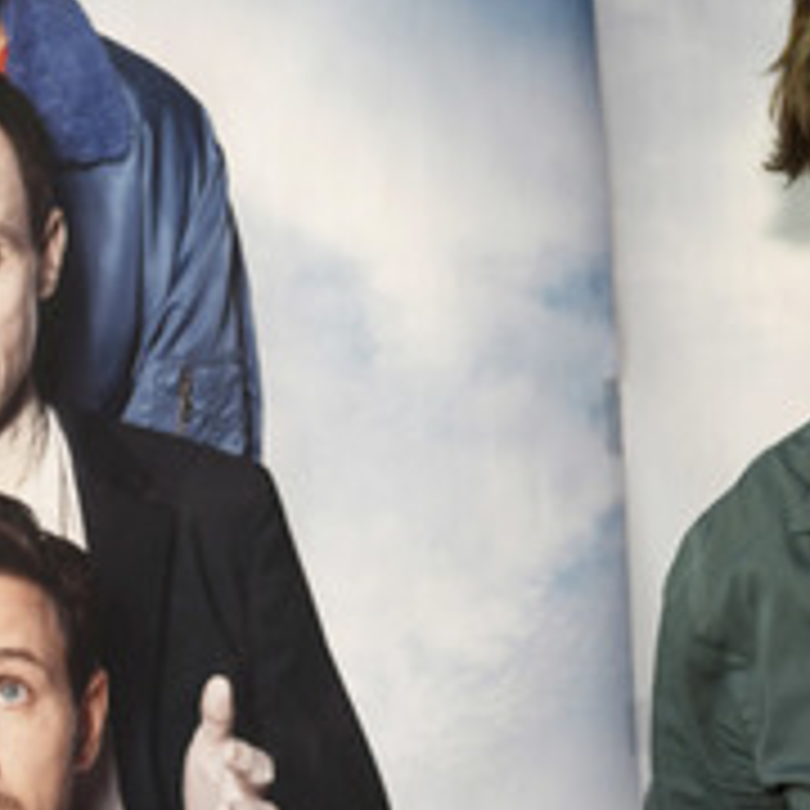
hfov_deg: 11.7
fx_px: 3945
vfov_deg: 11.7
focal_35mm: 149
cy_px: 279
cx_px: 538
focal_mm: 70
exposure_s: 1/400
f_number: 5
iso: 640
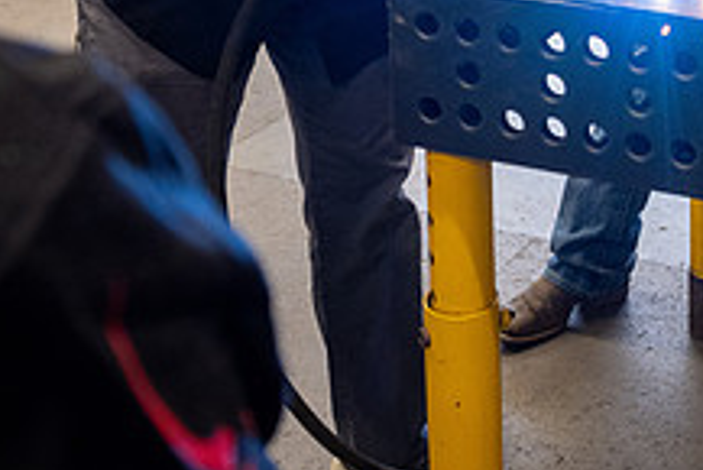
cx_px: 700
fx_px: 1407
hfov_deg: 26.6
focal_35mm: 72
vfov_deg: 18.0
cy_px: -102
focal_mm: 27
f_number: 4
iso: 2000
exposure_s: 1/200
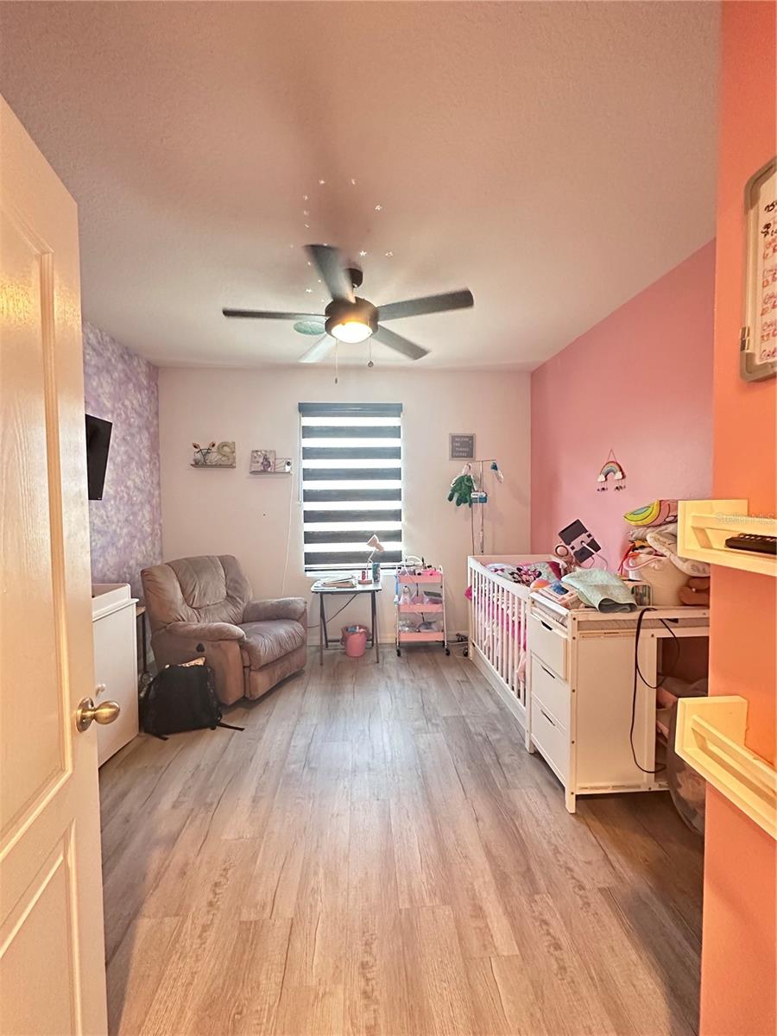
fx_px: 419
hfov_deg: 85.7
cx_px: 388
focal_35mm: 14
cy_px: 518
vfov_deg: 102.1
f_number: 2.2
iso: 1000
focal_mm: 2.22
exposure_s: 1/40
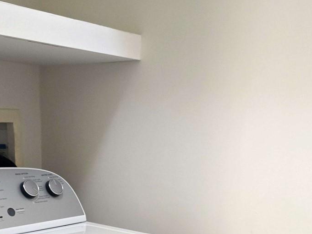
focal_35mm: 54
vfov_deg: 25.1
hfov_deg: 35.4
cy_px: 259
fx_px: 487
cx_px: 127
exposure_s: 1/120
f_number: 1.7
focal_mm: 6.3
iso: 640
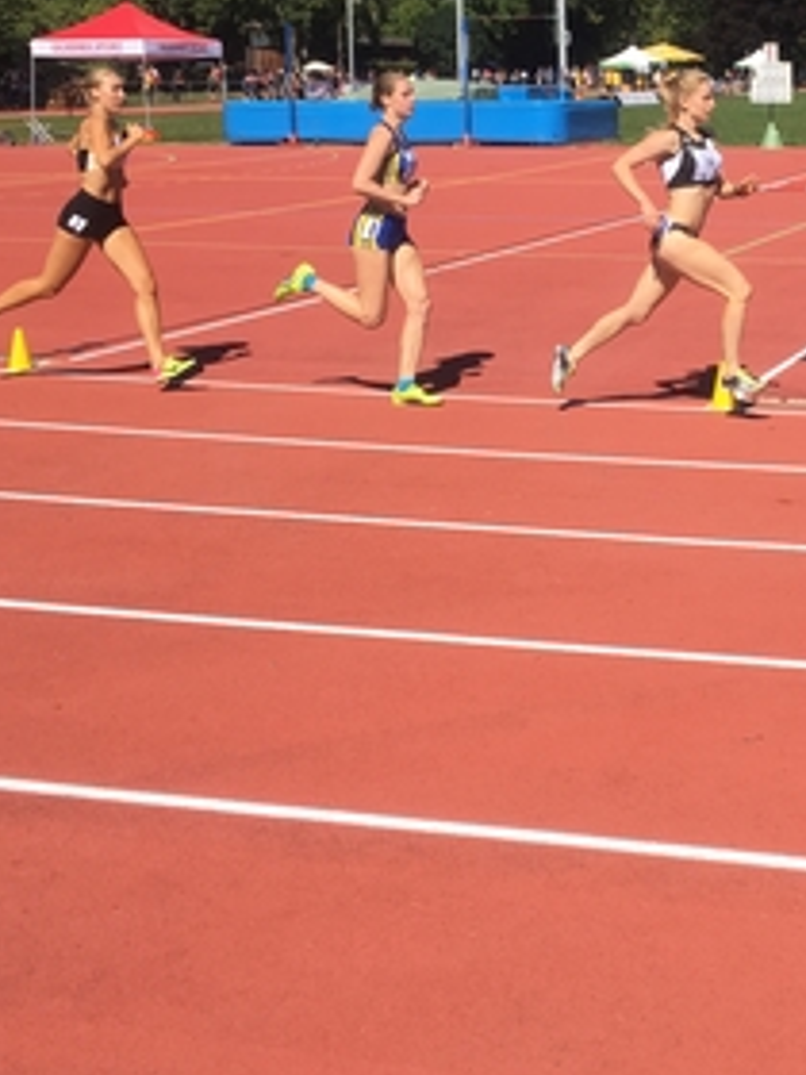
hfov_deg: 25.5
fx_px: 1739
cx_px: 677
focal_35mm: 56
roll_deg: +0.9
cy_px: 330
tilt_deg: -9.9
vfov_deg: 33.9
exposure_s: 1/1508
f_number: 2.2
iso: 25
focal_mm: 4.15
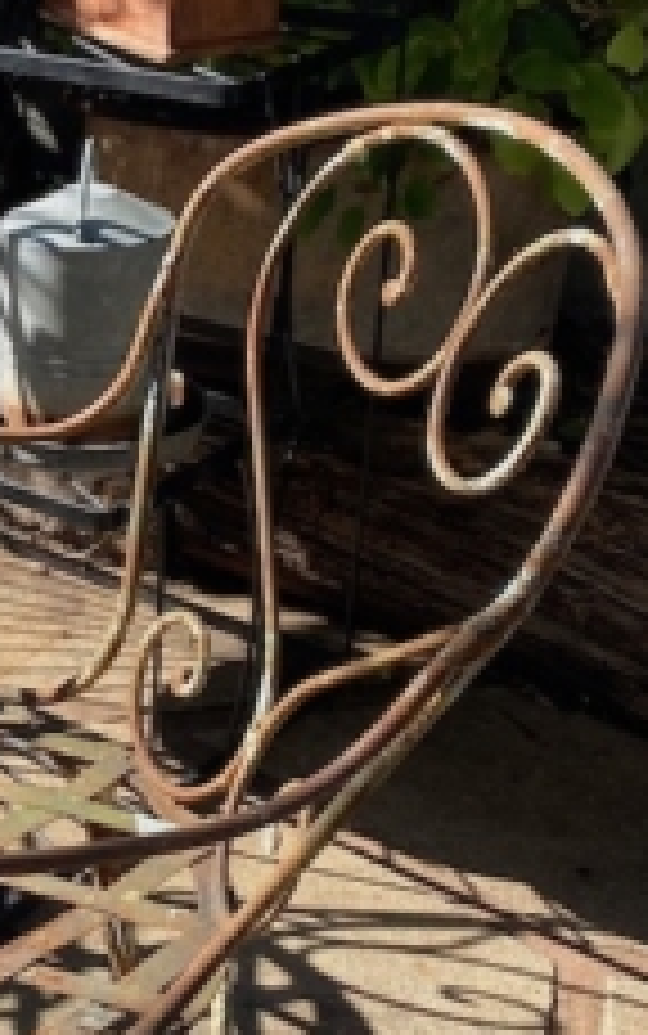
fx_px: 2032
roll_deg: +3.4
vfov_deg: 28.5
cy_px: 446
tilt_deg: -23.3
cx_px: -306
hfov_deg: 16.6
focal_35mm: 72
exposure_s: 1/898
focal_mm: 4.25
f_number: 1.8
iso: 32
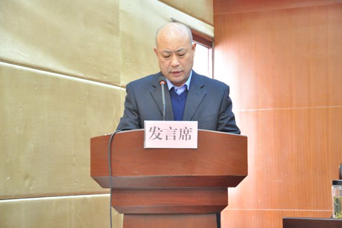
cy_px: 114
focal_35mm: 105
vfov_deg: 13.0
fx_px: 997
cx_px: 171
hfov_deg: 19.5
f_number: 5.3
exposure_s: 1/6
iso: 1600
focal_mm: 70
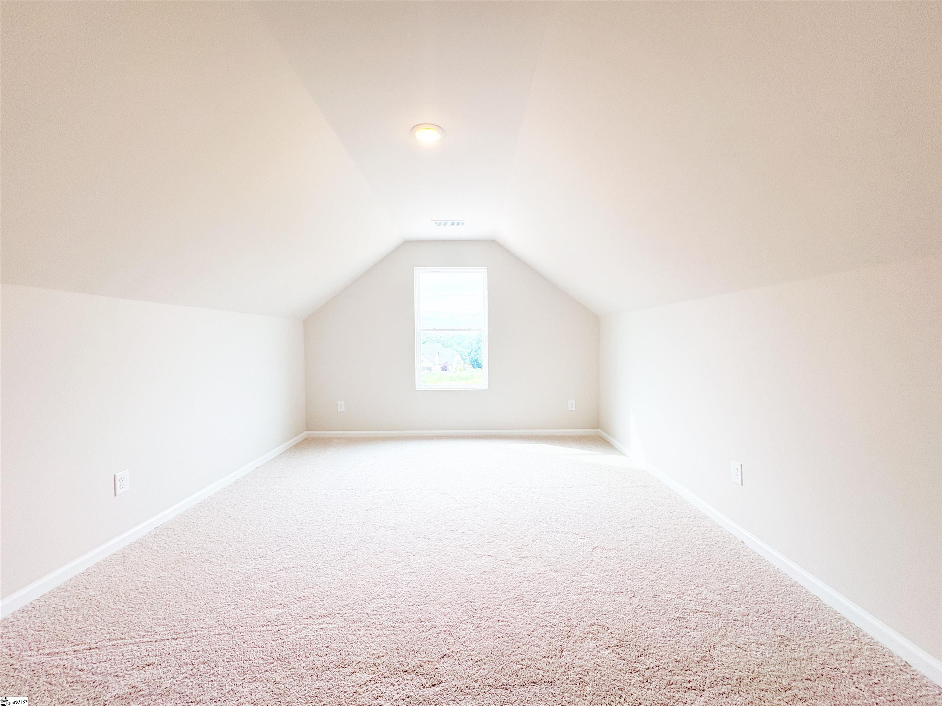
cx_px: 471
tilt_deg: -2.0
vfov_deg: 85.7
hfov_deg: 102.1
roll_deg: +1.0
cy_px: 353
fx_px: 381
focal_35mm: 14
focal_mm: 2.22
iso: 64
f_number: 2.2
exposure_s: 1/140
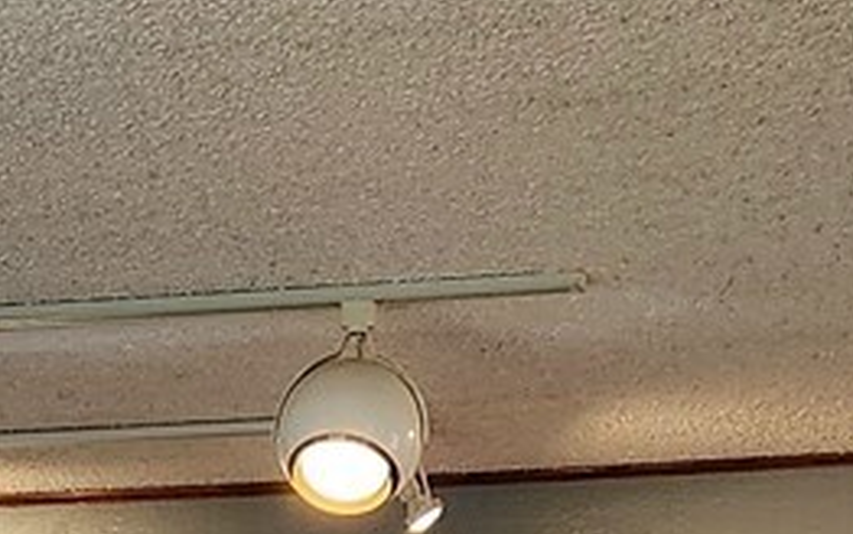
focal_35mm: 149
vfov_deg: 7.6
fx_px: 3465
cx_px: 65
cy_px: 1628
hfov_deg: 13.9
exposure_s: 1/120
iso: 320
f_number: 1.8
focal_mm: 5.4
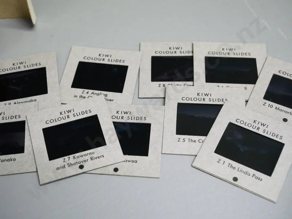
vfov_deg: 29.1
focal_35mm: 50
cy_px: 110
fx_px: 422
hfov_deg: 38.2
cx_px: 146
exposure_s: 1/160
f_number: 5.1
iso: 3200
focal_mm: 25
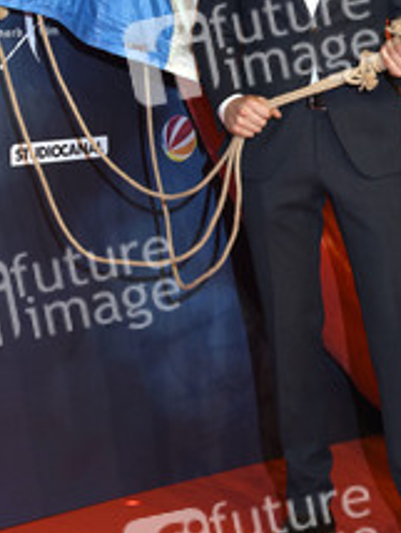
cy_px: 172
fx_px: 1742
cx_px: 324
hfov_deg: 13.1
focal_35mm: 113
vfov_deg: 17.3
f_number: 6.3
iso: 320
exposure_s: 1/100
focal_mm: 42
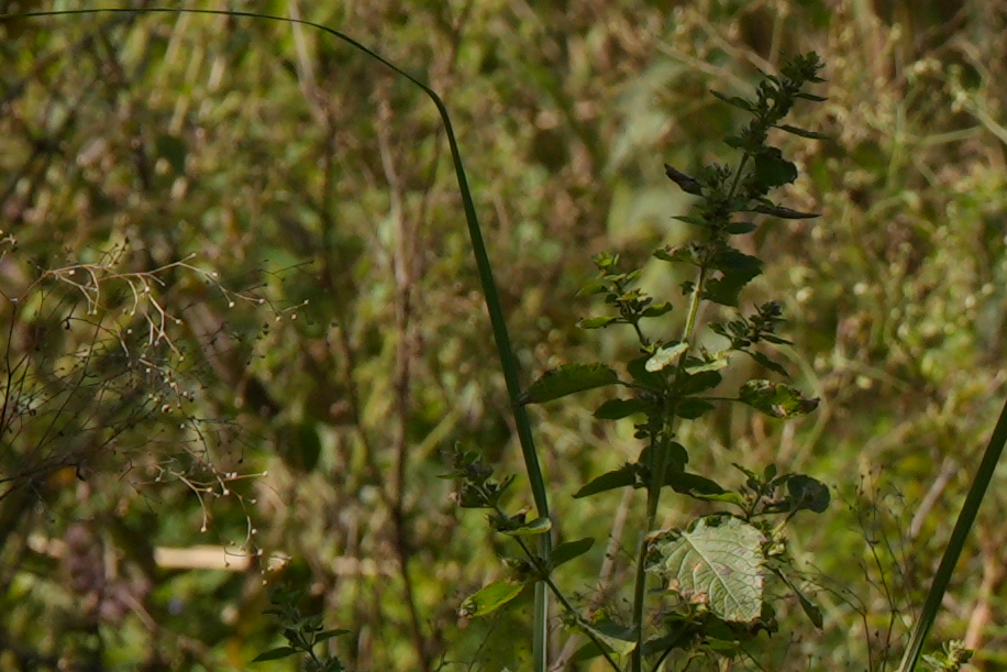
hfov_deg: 2.1
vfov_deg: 1.4
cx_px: 3593
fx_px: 27611
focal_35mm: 987
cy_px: 313
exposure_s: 1/640
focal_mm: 129
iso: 400
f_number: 9
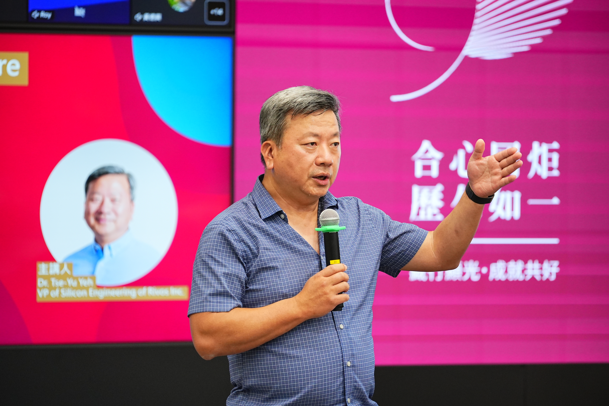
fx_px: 3383
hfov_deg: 10.3
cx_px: 304
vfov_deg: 6.9
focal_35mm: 200
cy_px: 203
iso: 1600
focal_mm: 200
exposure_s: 1/200
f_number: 4
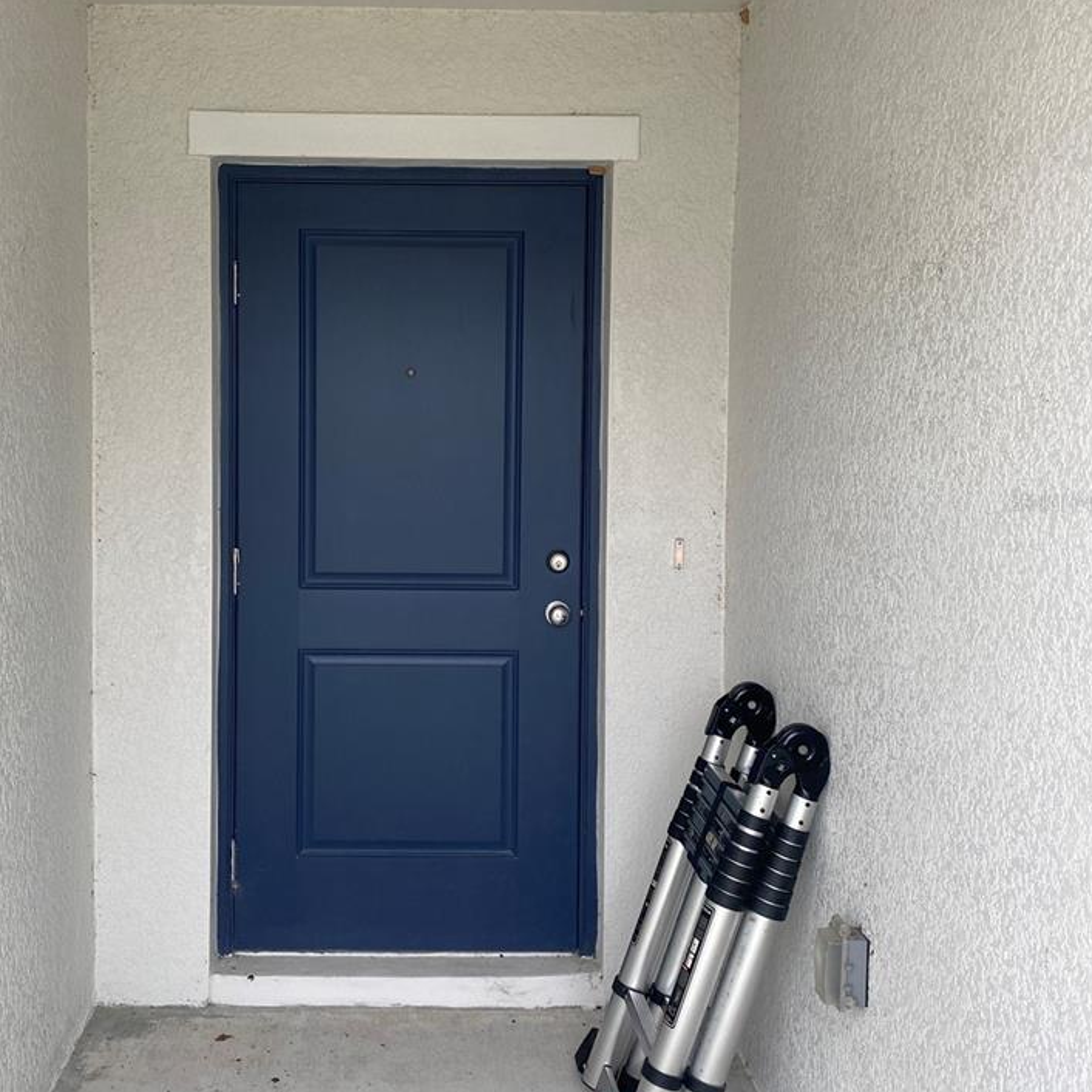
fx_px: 1392
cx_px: 423
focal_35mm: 39
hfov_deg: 42.6
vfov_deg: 42.8
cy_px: 500
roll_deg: -0.2
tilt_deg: -5.5
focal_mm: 4.25
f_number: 1.8
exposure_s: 1/232
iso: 32
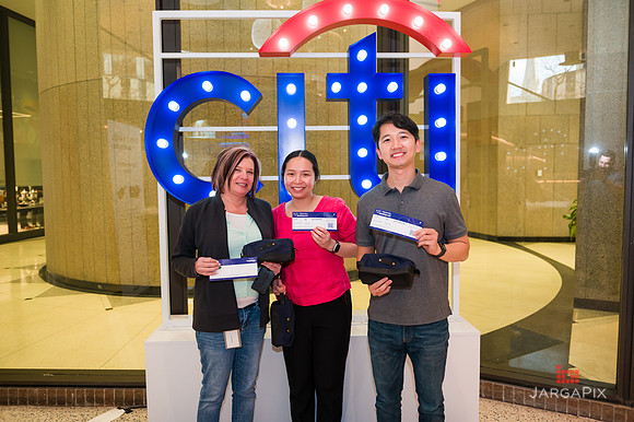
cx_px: 317
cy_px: 211
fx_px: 475
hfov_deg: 67.4
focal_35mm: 27
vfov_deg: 47.9
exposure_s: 1/200
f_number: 4
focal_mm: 27
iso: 1600
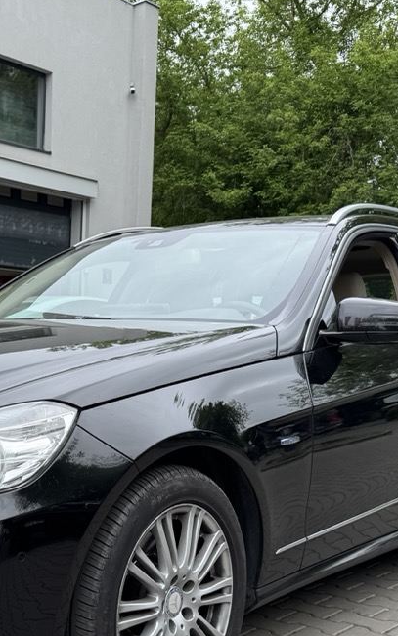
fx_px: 868
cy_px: 410
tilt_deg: -3.9
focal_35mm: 50
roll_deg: -1.5
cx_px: 14
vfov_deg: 39.9
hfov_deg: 24.8
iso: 80
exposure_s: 1/1010
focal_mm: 6.76
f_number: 1.78
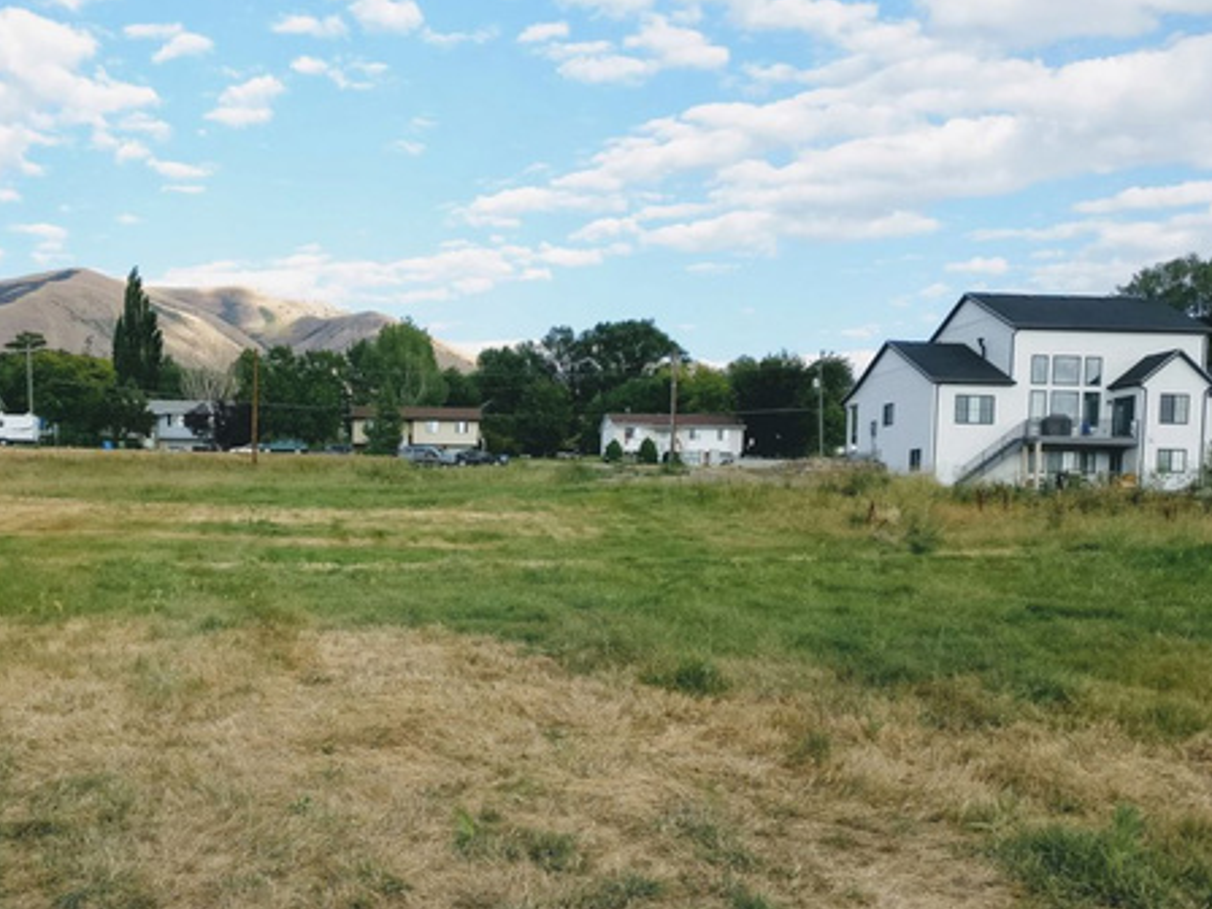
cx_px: 409
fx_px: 1401
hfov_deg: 46.1
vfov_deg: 35.5
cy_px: 628
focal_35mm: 40
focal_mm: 4.26
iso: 125
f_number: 2
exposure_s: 1/577
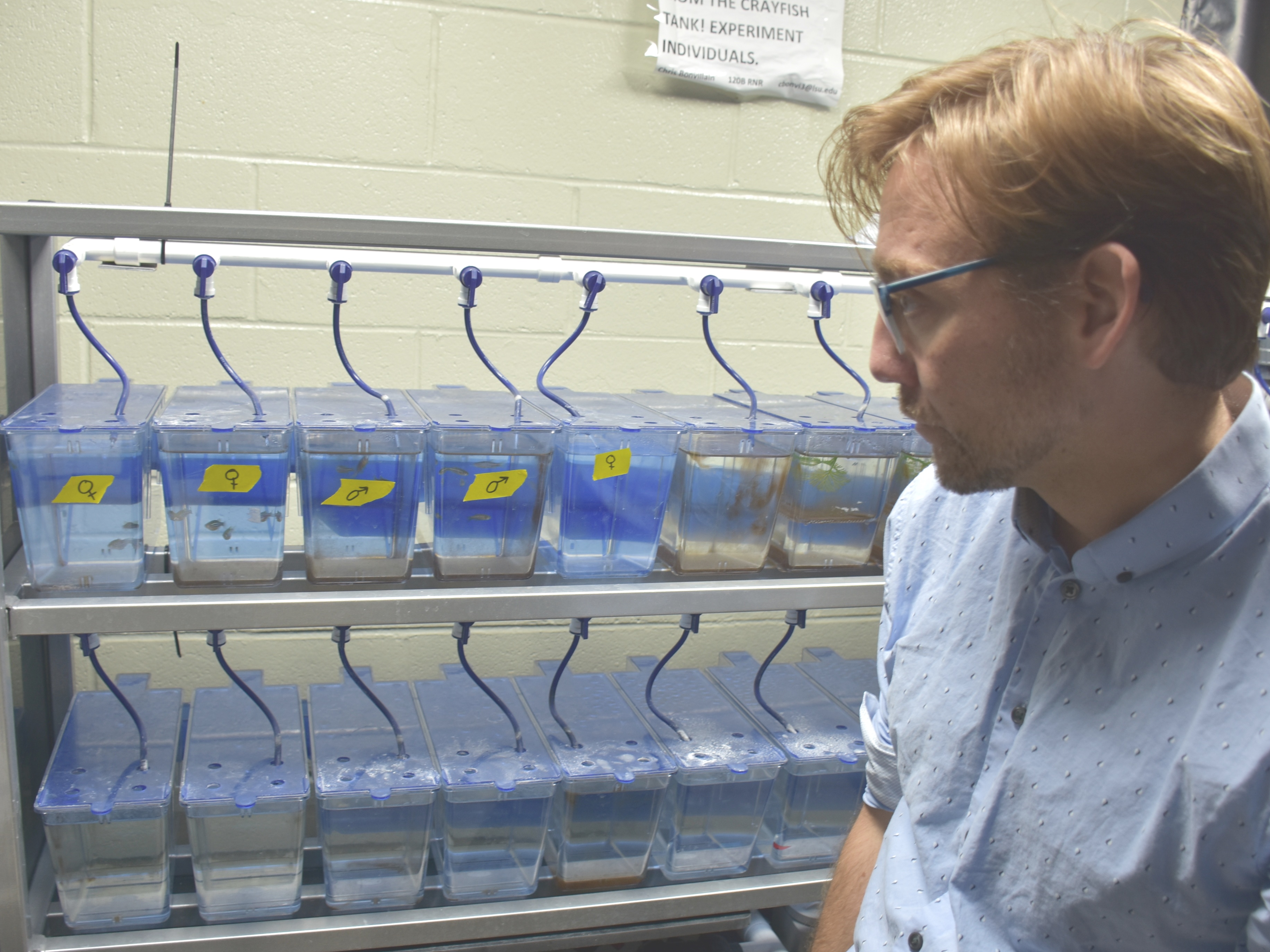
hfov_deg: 56.8
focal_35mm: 32
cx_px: 648
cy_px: 484
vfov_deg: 44.2
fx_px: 1174
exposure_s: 1/50
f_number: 3.5
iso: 200
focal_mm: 18
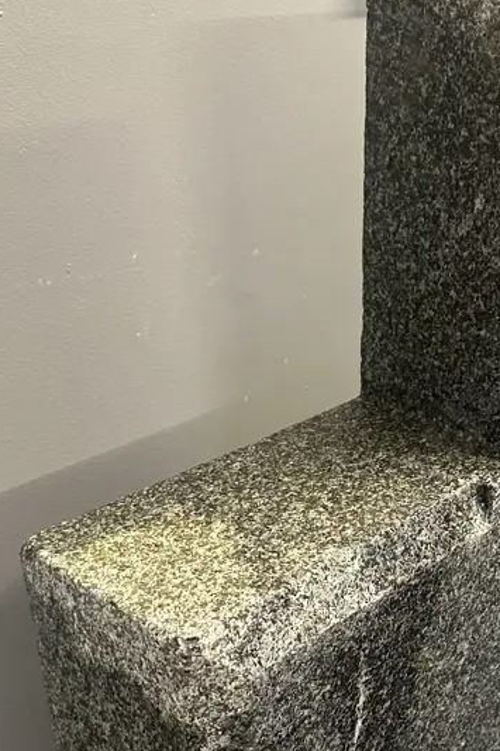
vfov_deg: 40.3
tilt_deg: -30.4
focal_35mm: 48
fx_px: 1001
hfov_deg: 27.7
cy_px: 534
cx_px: 376
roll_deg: -3.6
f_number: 1.78
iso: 500
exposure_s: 1/50
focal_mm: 6.86
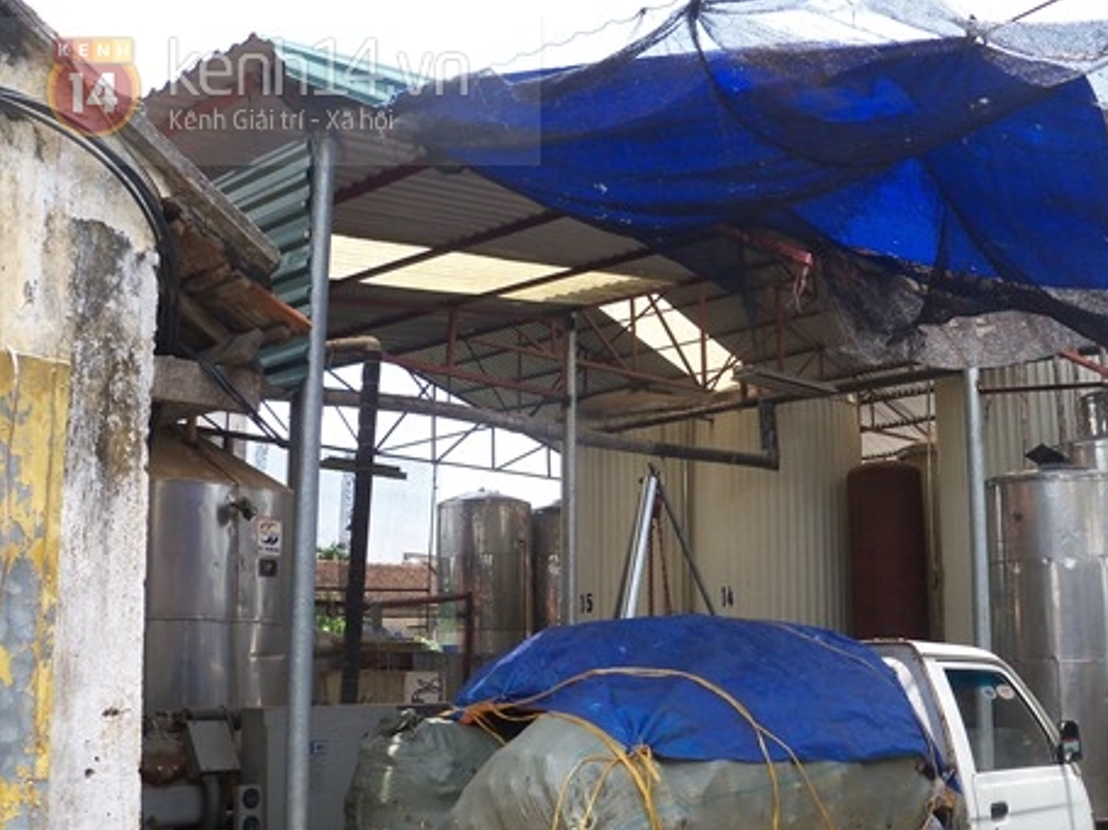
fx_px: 1312
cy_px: 475
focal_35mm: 41
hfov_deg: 45.8
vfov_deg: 35.1
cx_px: 581
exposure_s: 1/400
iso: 100
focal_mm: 6.2
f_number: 3.5
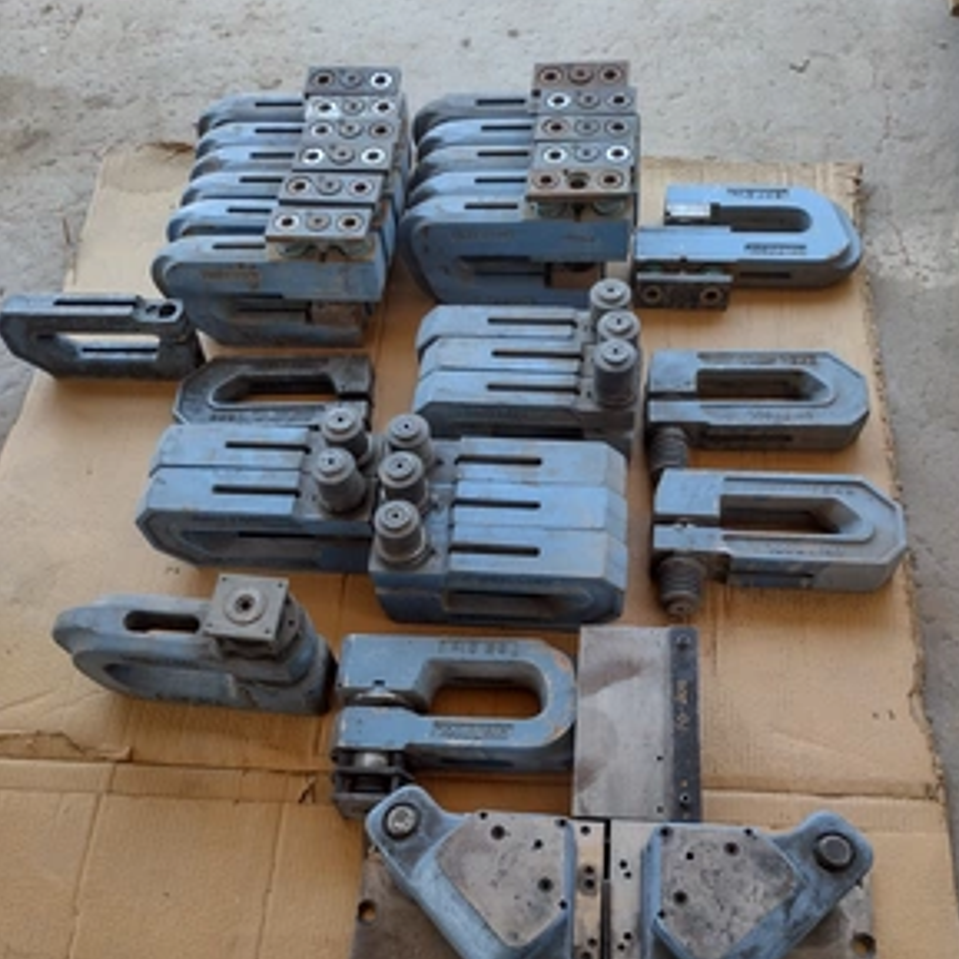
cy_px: 640
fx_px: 1034
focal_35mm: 33
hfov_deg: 49.7
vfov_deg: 48.9
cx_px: 494
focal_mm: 4.71
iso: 110
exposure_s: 1/120
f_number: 1.7
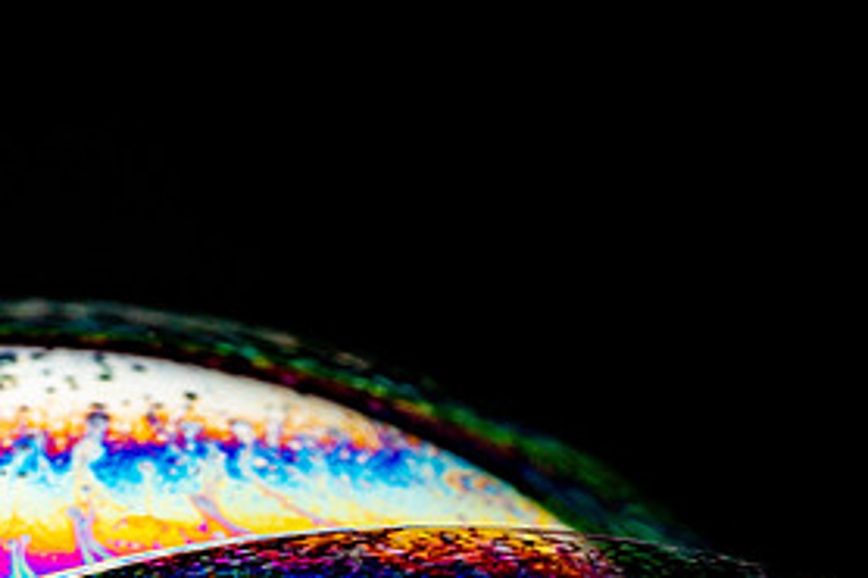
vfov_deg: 7.3
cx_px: 169
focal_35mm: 188
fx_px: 4530
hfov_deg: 10.9
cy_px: 476
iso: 100
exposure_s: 1/50
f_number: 22
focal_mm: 90
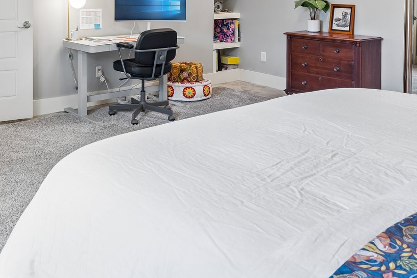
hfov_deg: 47.4
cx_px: 127
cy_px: -29
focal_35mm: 40
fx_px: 463
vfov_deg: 30.0
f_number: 8
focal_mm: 16
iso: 200
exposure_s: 1/5
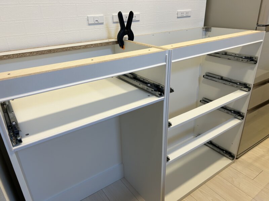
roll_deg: +1.3
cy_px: 100
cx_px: 134
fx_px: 202
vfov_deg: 53.1
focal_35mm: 26
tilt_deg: -26.6
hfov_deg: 67.3
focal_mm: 5.7
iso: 80
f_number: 1.5
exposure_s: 1/100
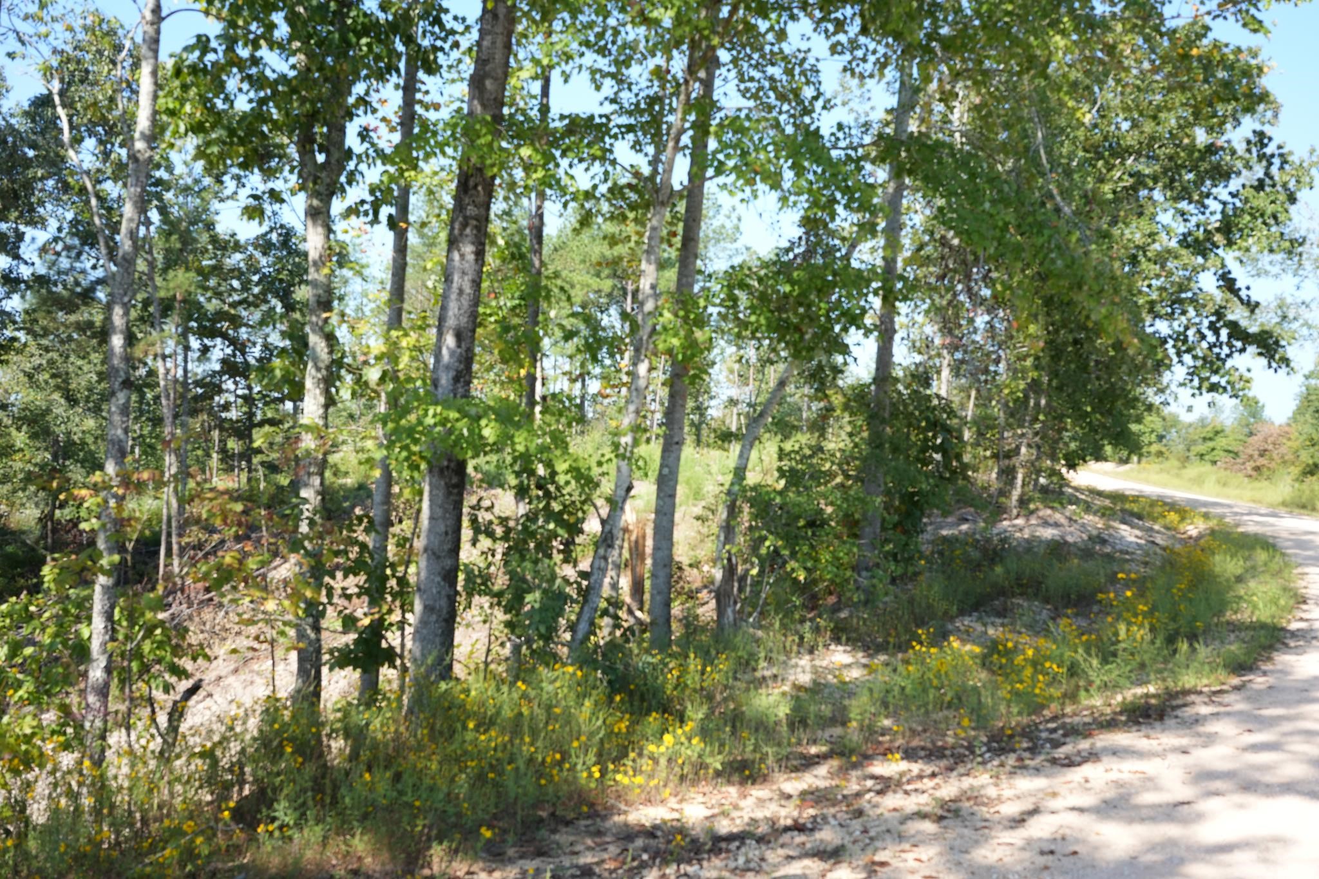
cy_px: 440
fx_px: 1282
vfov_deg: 37.8
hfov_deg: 54.4
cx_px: 660
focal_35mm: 35
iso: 640
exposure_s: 1/640
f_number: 7.1
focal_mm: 35
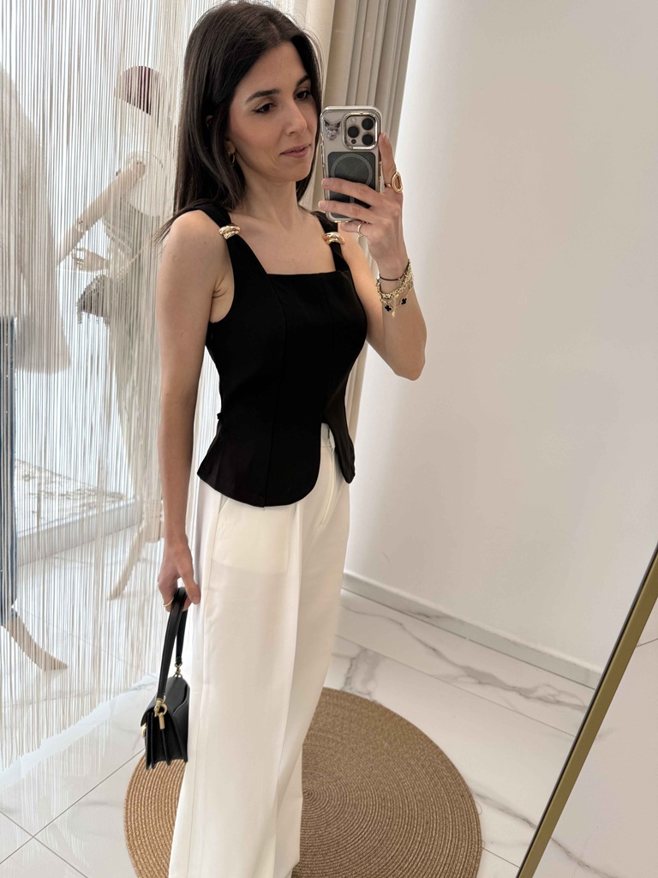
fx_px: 608
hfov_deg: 56.8
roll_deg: -7.5
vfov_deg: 71.6
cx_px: 329
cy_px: 439
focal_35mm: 24
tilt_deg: -37.3
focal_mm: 6.76
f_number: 1.78
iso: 50
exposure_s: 1/121
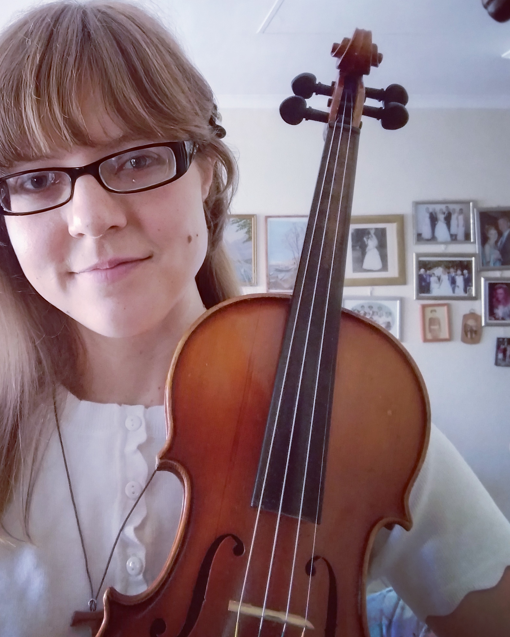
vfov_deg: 43.3
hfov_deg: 35.2
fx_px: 792
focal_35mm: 42
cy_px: 222
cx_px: 154
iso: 606
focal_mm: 2.79
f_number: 2
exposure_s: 1/24
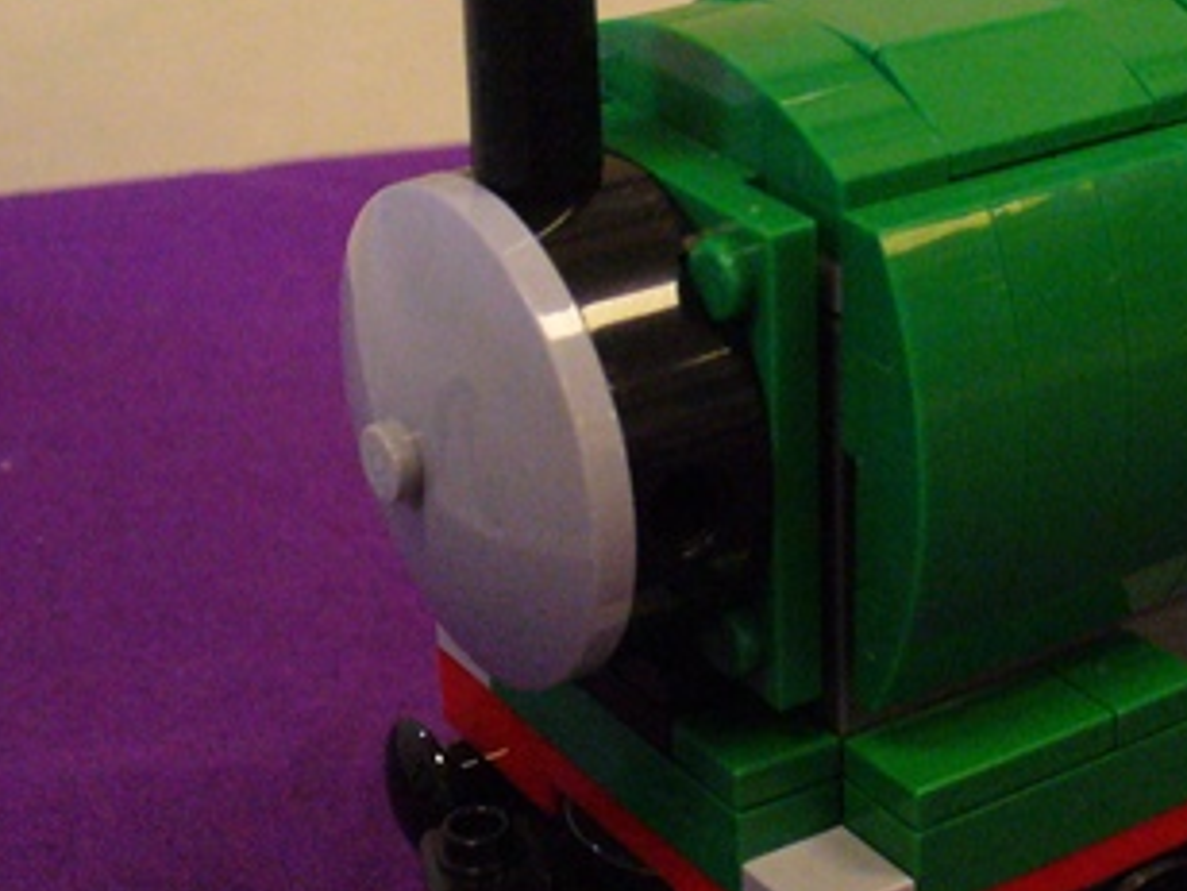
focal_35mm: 77
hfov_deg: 24.3
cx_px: 1152
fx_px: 2640
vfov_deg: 19.1
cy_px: 374
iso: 400
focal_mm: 6.1
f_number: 2.8
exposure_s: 1/50
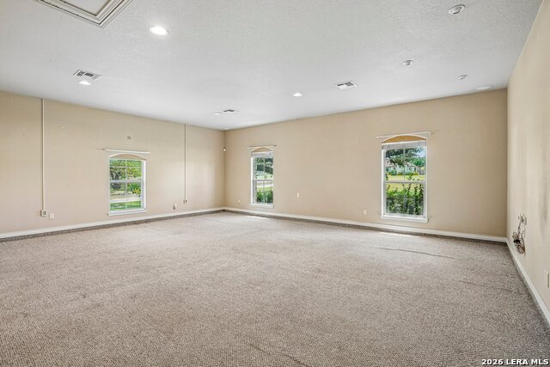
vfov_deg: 73.8
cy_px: 184
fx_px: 244
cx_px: 275
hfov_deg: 96.7
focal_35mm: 16
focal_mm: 16
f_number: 8
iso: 400
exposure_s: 1/13
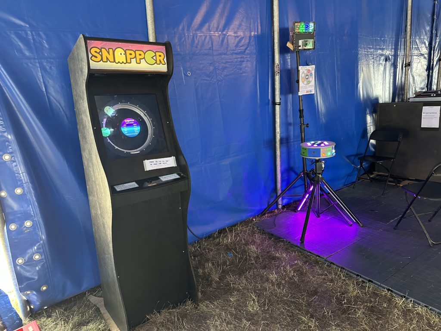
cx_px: 220
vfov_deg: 56.8
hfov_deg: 71.6
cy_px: 166
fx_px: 306
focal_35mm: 24
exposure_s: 1/60
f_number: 1.78
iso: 640
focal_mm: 6.86
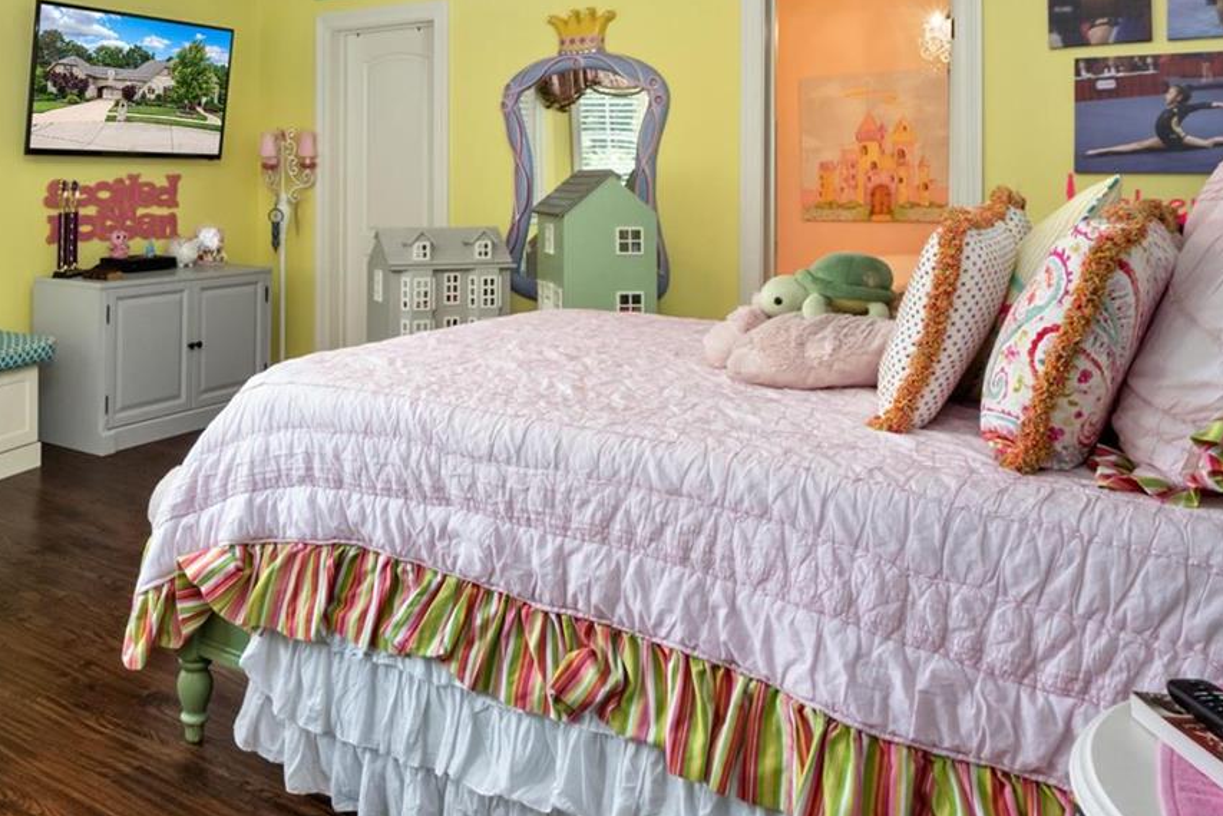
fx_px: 1019
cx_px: 357
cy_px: 185
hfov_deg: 59.7
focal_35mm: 30
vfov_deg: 42.0
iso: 800
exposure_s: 1/100
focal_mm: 8
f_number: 10
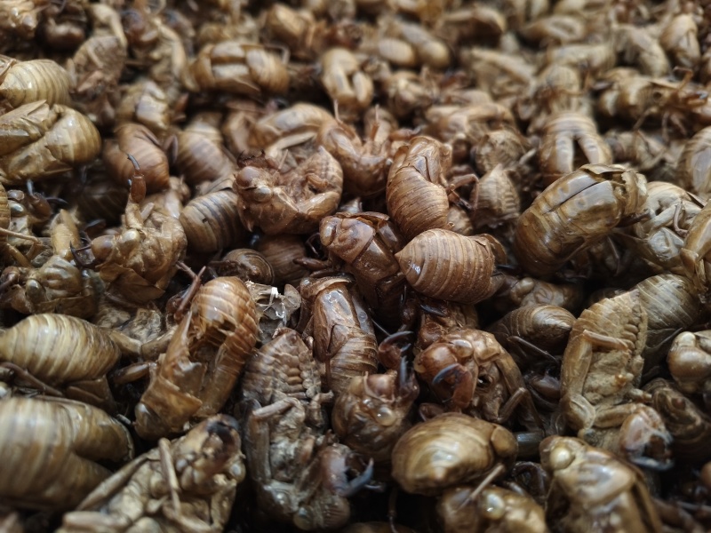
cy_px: 266
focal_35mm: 23
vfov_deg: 58.9
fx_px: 472
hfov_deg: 73.9
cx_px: 356
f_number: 1.88
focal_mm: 5.6
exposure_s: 1/33.3
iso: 1909
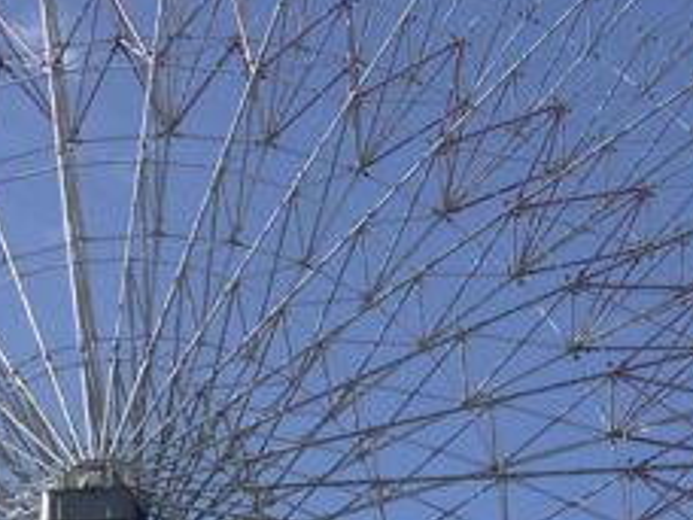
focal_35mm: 140
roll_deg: -0.5
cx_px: 234
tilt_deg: +21.6
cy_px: 850
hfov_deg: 14.1
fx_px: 2803
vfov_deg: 10.2
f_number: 1.8
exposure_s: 1/2457
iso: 20
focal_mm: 3.99
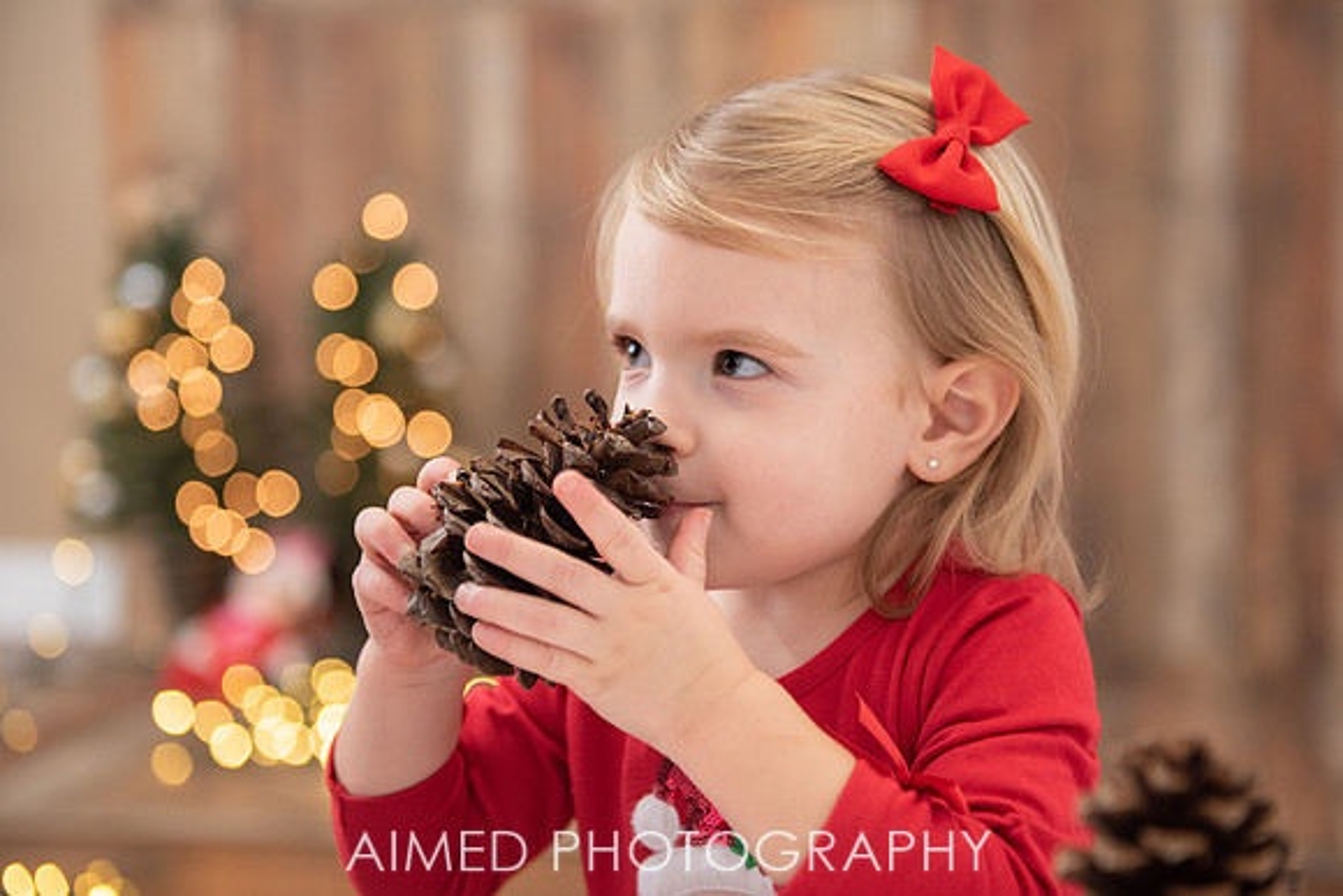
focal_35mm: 63
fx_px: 2365
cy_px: 442
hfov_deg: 31.7
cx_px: 730
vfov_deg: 21.5
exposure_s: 1/200
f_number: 2.8
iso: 500
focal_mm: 56
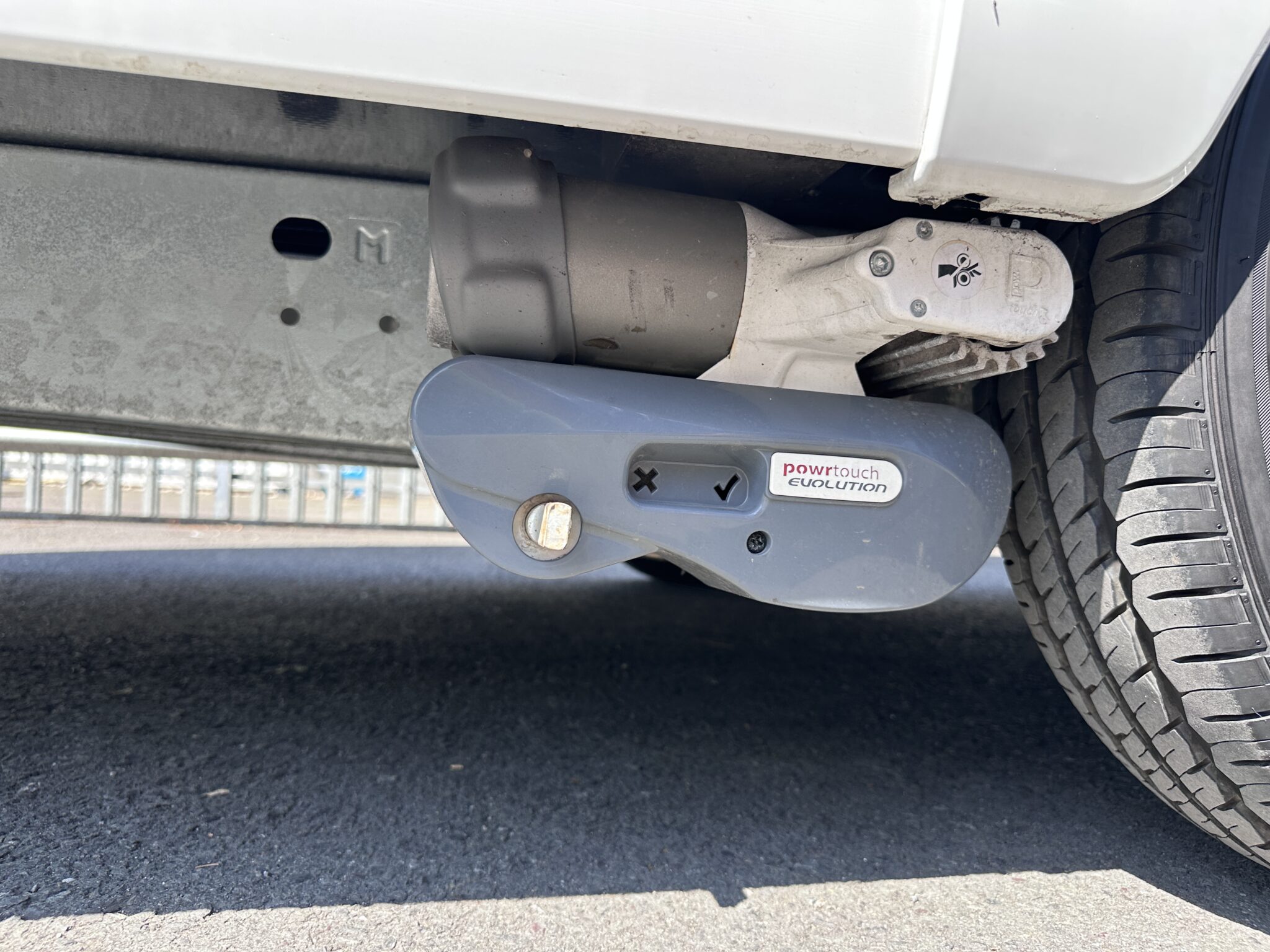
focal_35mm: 24
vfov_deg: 56.8
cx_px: 635
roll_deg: -2.2
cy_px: 476
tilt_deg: +0.3
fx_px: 881
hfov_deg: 71.6
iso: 80
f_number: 1.78
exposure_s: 1/694
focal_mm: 6.86
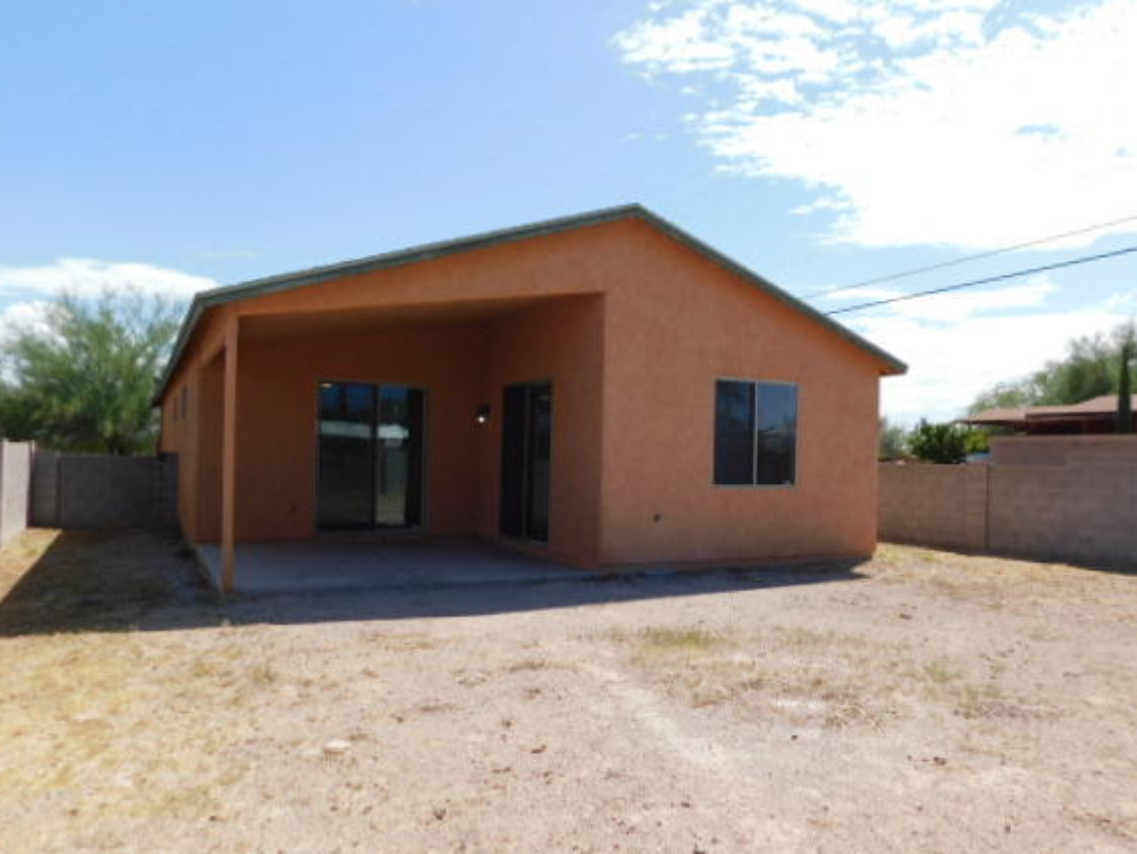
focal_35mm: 26
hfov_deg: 67.3
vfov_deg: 53.0
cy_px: 462
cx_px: 581
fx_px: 854
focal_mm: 4
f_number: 6
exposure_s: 1/400
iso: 125
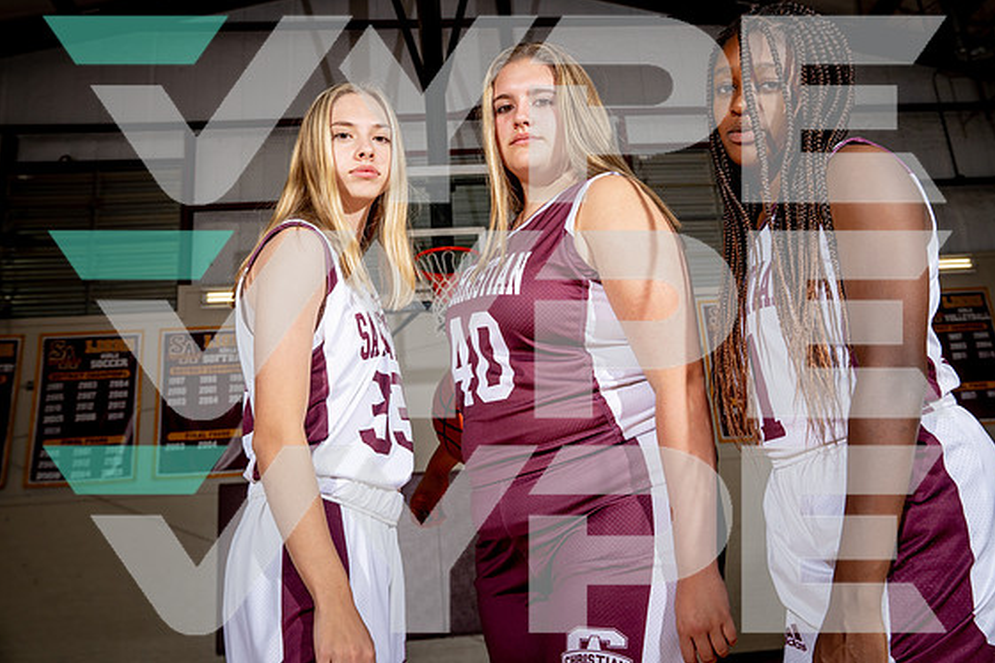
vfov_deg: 42.3
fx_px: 857
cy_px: 325
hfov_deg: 60.3
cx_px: 500
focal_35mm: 31
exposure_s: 1/250
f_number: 6.3
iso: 100
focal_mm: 30
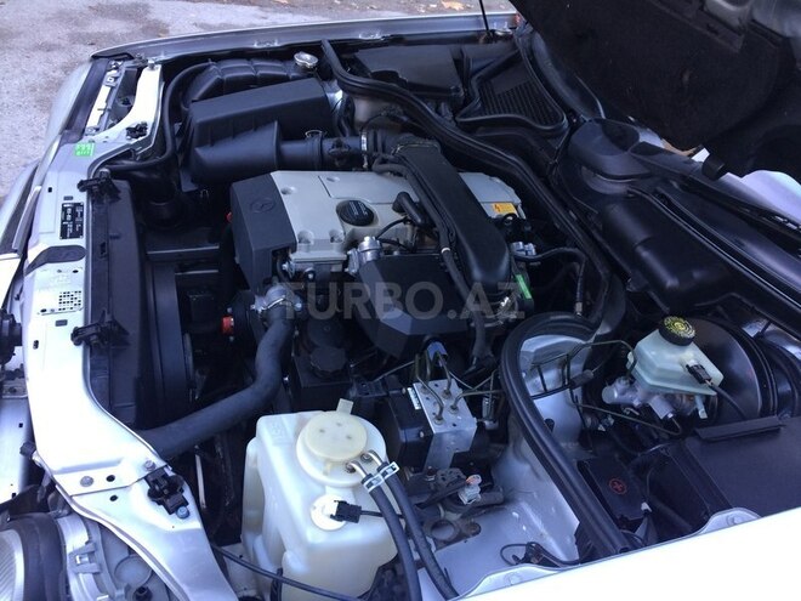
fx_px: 671
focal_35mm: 29
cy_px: 300
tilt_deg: -37.3
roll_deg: -10.7
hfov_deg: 61.7
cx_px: 400
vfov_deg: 48.2
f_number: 2.2
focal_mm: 4.15
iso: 40
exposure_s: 1/33
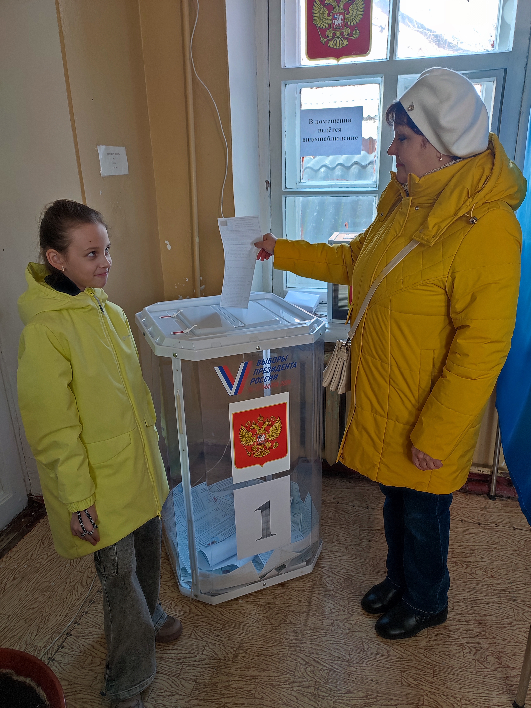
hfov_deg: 54.9
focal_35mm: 25
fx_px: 511
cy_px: 354
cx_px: 266
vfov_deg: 69.4
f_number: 1.9
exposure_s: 1/33
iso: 445
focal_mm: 6.04
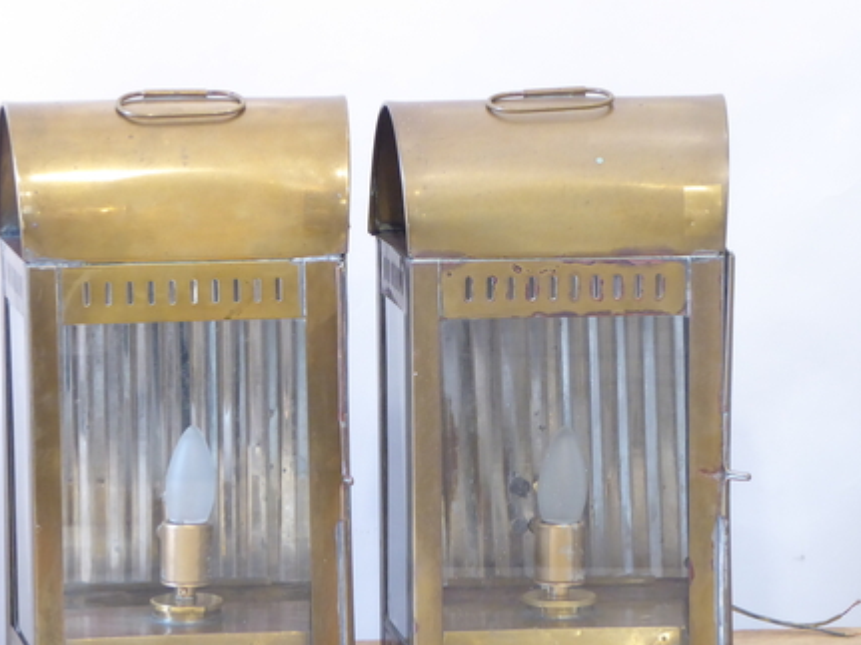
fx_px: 4053
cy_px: 377
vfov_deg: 9.1
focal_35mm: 163
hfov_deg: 12.1
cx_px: 370
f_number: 5.1
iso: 400
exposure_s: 1/8
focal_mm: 19
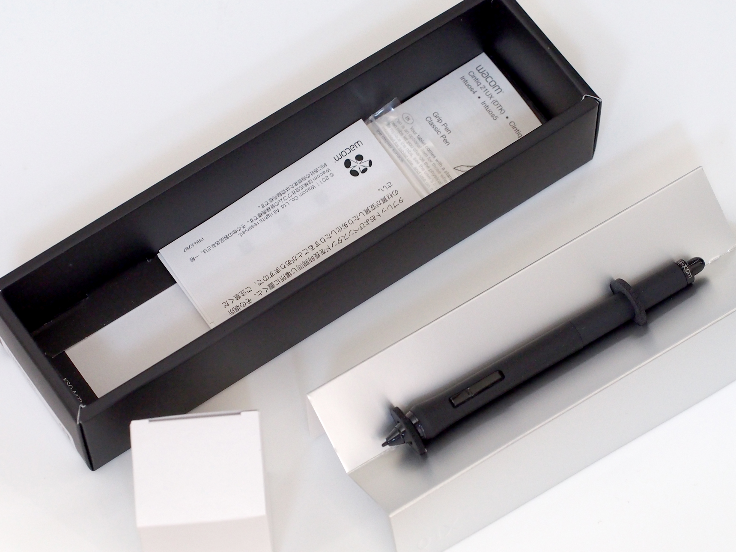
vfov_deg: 11.1
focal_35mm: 134
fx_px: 2850
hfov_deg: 14.7
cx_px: 376
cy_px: 305
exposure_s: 1/20
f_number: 4
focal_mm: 60
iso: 1600
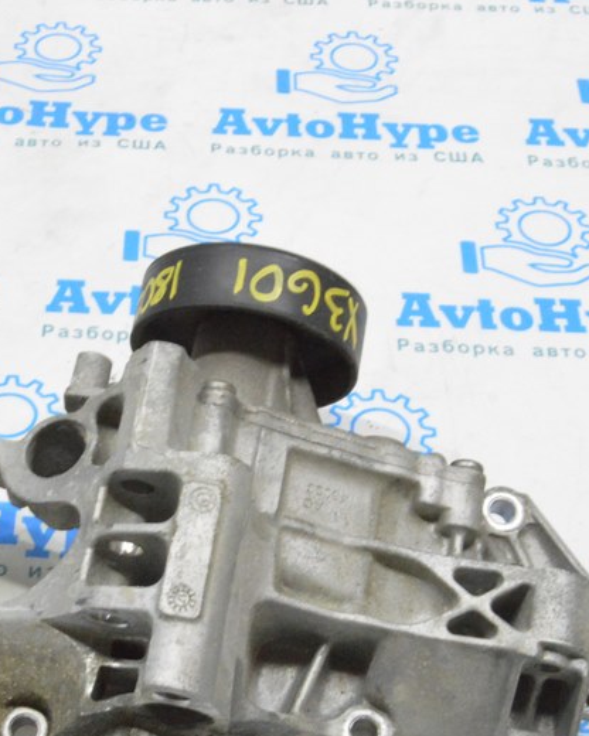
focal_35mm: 72
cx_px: 149
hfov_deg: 21.1
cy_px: 458
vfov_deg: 26.3
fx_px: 1569
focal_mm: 26
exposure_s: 1/15
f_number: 20
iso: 6400
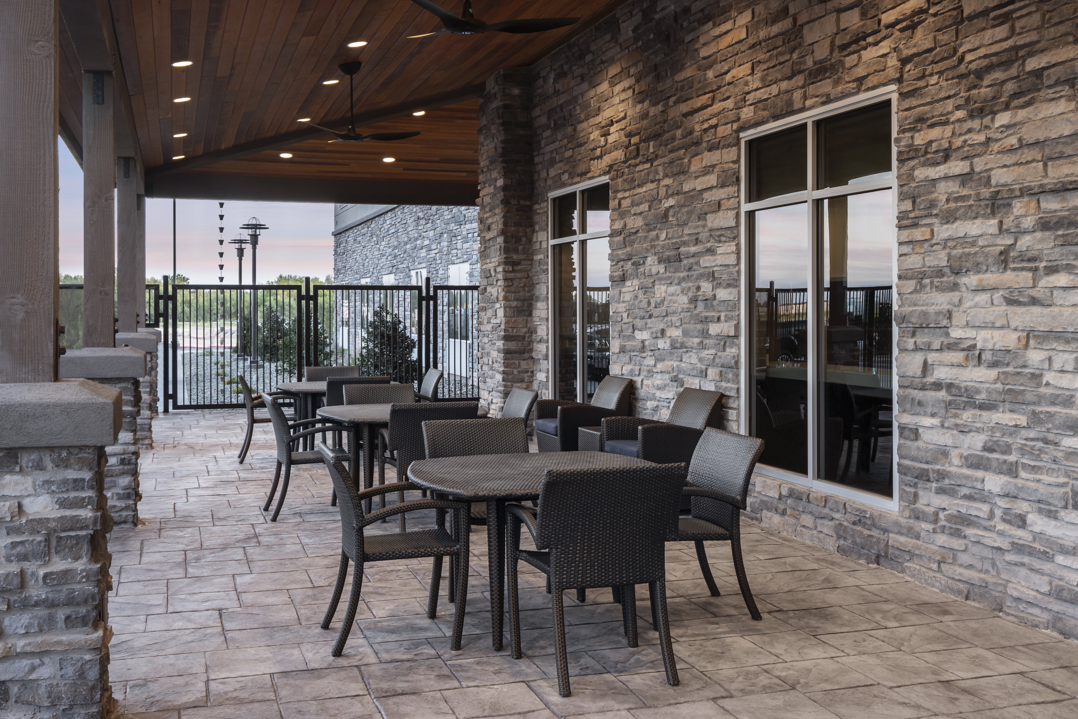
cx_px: 539
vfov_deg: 36.9
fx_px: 1078
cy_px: 360
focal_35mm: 36
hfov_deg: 53.1
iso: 200
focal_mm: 24
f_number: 11
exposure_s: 1/3
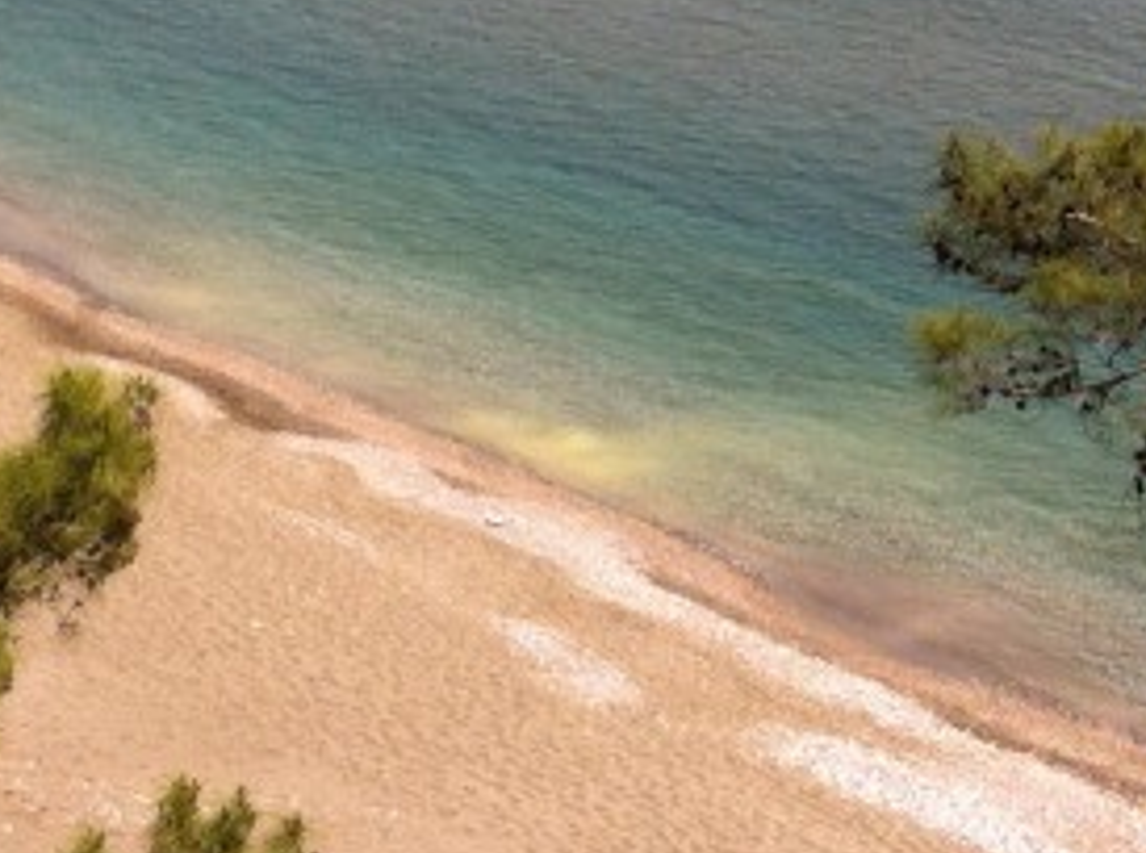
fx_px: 4326
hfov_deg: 15.0
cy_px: -132
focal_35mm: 131
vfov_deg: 11.1
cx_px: 335
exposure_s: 1/1257
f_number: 2.8
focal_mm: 3.85
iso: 80
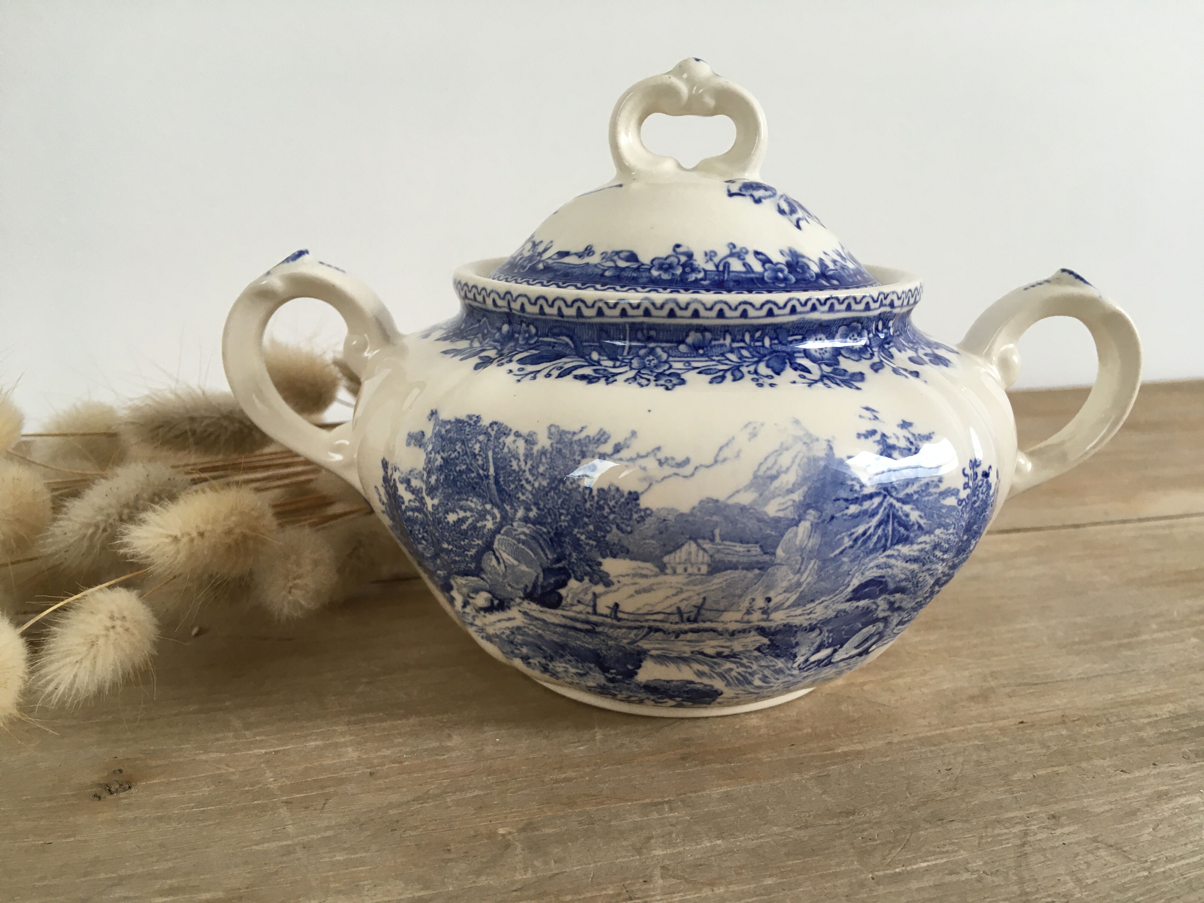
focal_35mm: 29
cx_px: 602
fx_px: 1009
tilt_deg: -11.3
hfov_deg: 61.7
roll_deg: -0.6
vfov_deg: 48.2
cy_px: 452
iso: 32
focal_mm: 4.15
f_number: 2.2
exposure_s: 1/33
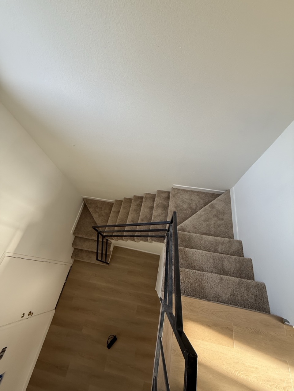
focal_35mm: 14
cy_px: 196
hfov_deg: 85.7
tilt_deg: -61.3
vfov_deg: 102.1
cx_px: 147
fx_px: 159
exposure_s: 1/99
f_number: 2.2
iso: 80
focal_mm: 2.22
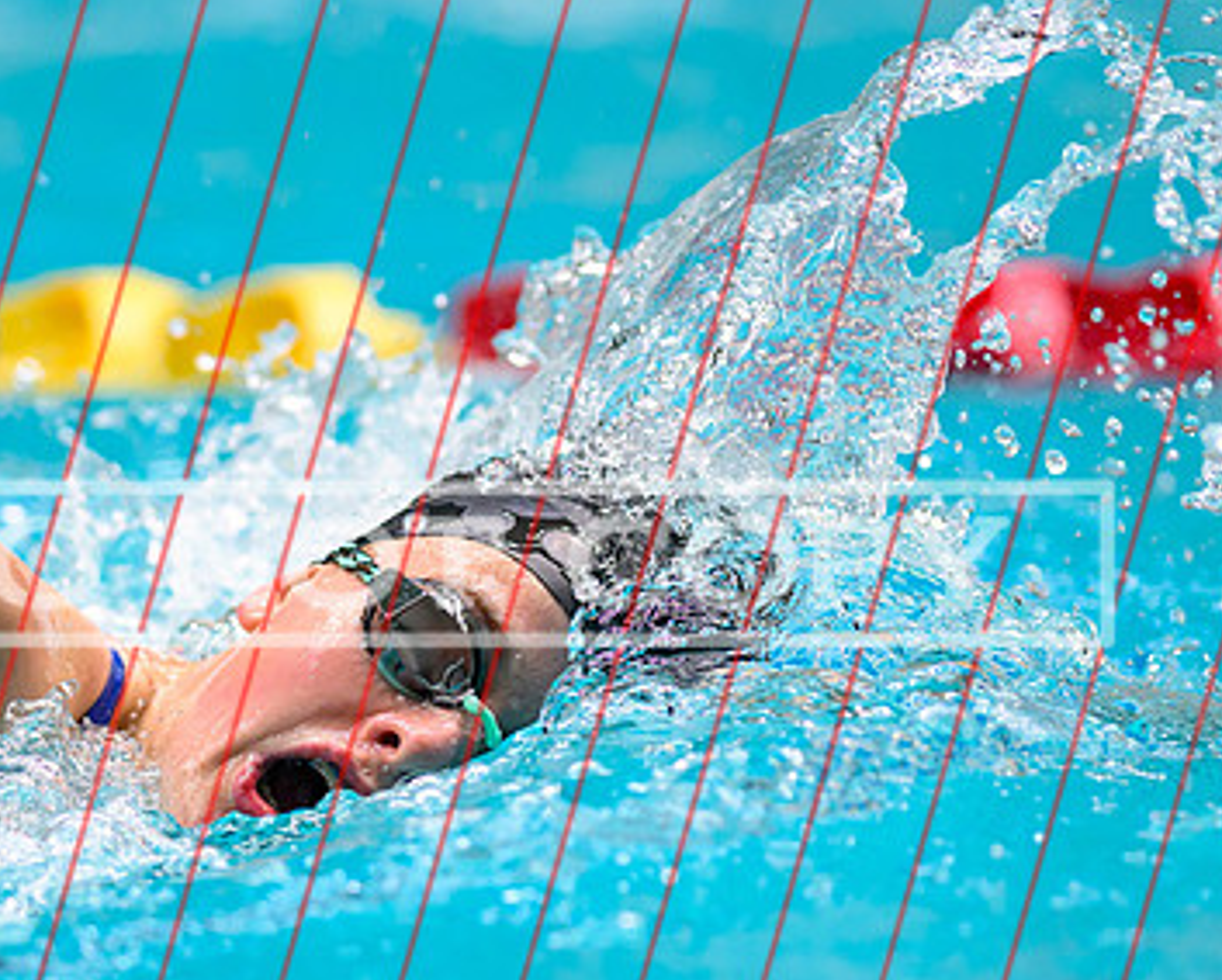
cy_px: 720
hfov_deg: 3.0
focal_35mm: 635
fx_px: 22985
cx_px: 477
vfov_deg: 2.4
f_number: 2.8
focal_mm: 300
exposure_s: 1/800
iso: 2000
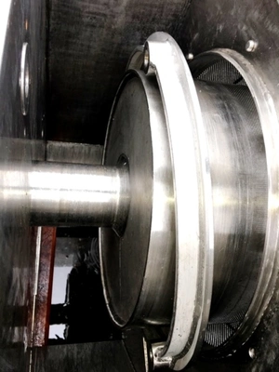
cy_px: 186
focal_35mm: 29
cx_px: 140
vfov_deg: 61.7
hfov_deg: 48.2
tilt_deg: -56.6
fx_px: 312
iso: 32
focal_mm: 4.15
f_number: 2.2
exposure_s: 1/60
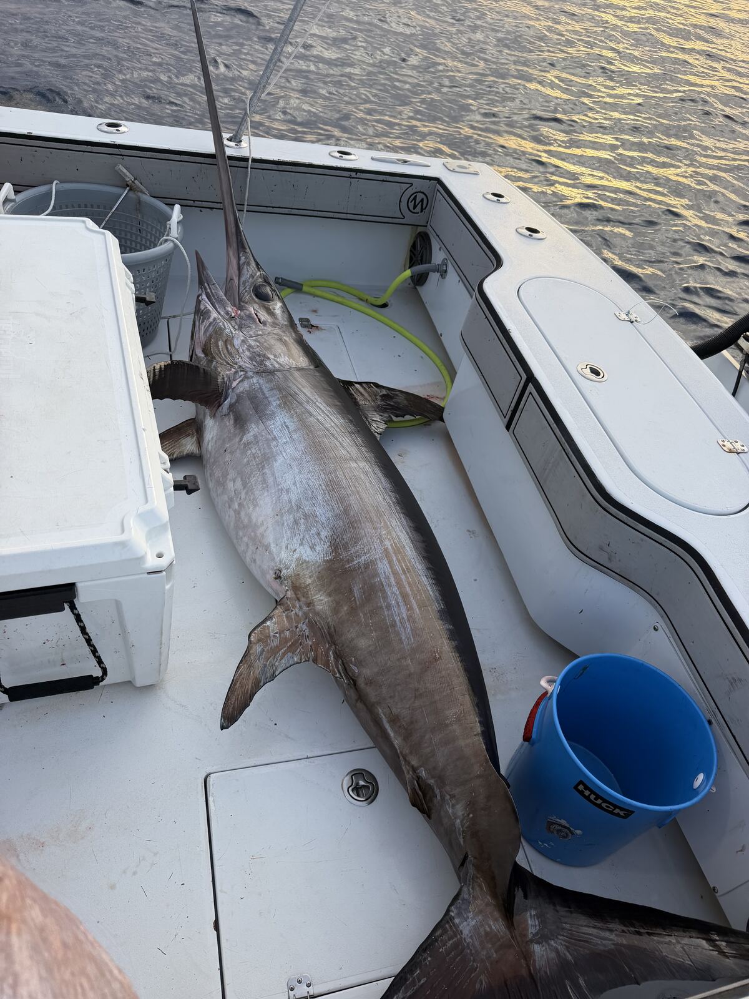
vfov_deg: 71.6
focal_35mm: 24
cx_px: 374
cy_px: 500
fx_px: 692
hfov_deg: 56.8
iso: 80
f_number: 1.78
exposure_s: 1/742
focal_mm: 6.76
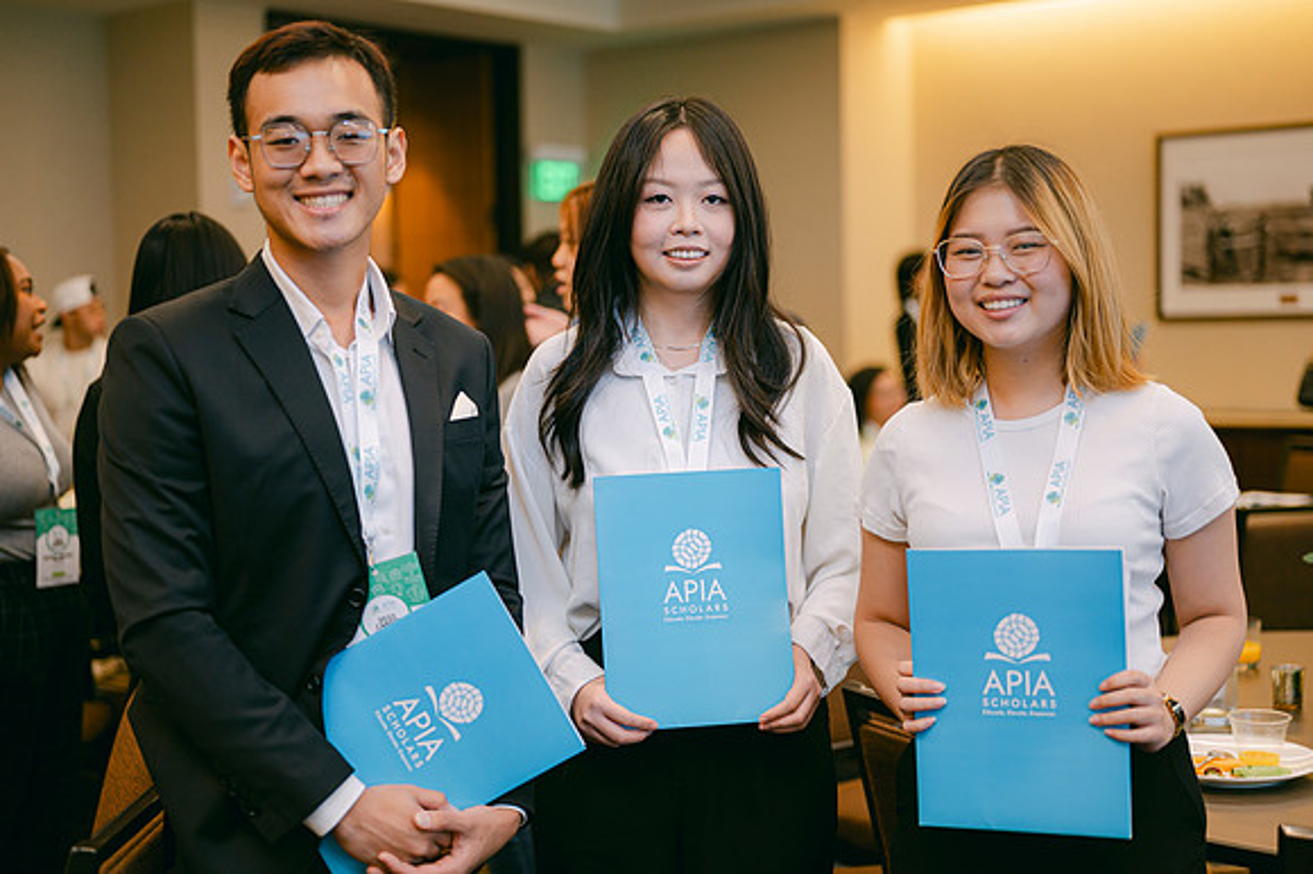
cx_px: 656
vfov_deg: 27.0
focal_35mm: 50
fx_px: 1823
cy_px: 437
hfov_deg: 39.6
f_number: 2
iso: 500
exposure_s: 1/125
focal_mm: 50
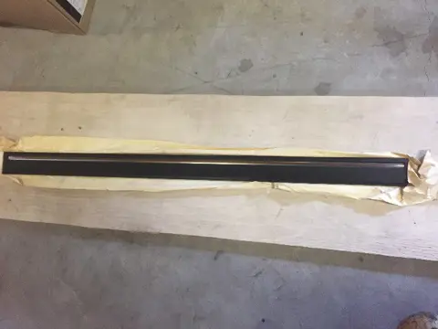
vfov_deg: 48.2
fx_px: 367
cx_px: 219
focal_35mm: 29
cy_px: 164
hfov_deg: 61.7
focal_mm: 4.15
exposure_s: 1/25
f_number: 2.2
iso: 250
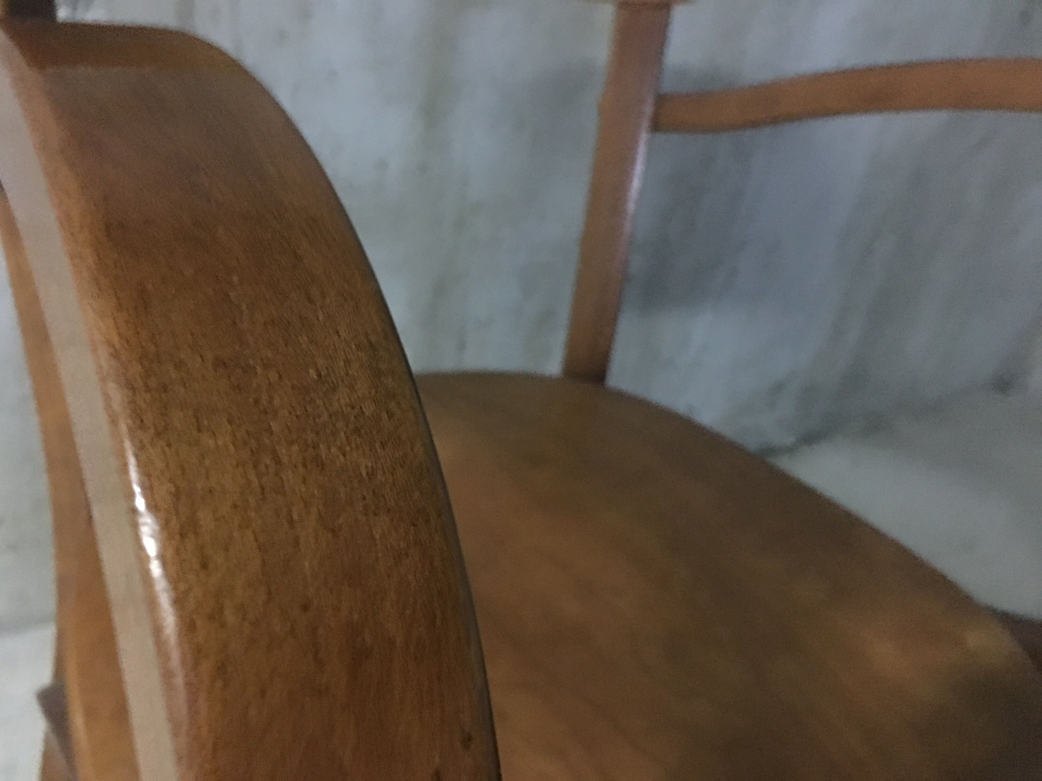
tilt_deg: -30.0
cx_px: 521
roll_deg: -12.6
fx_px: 873
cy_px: 390
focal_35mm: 29
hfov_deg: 61.7
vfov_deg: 48.2
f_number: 2.2
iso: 250
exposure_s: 1/4
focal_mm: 4.15
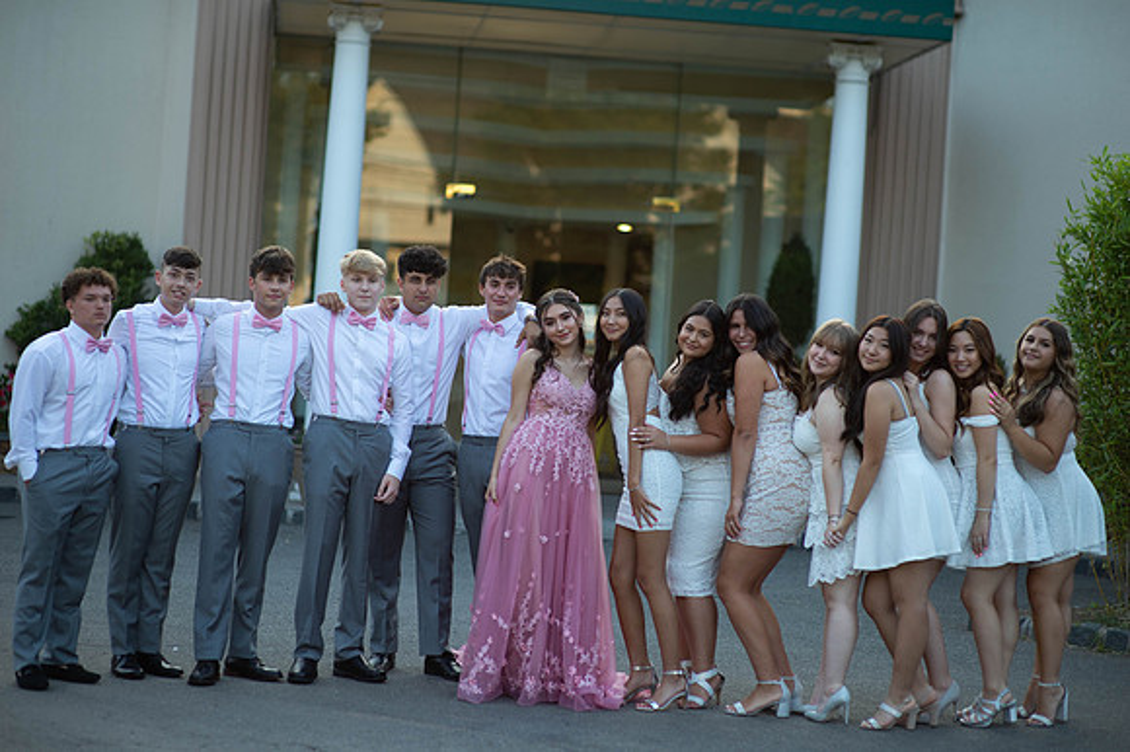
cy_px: 376
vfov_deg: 16.1
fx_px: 2666
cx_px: 565
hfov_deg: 23.9
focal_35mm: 85
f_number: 2
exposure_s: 1/1000
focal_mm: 85
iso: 250
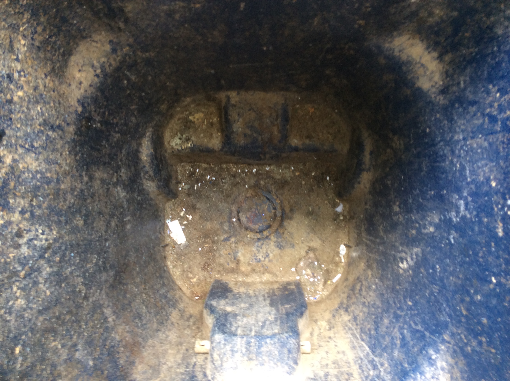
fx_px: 485
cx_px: 255
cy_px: 190
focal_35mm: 33
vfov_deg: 42.8
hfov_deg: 55.4
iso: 40
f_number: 2.4
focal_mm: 3.3
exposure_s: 1/24
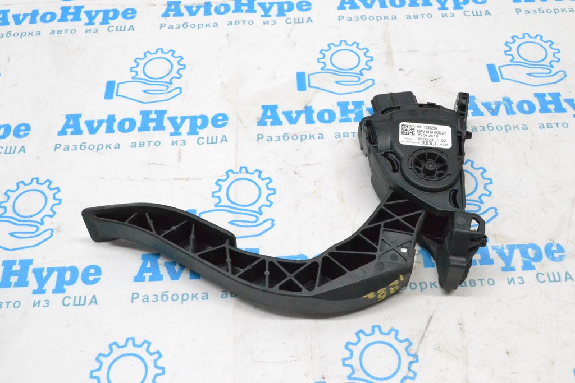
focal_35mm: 44
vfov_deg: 30.9
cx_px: 288
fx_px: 695
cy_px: 192
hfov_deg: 45.0
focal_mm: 29
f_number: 13
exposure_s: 1/100
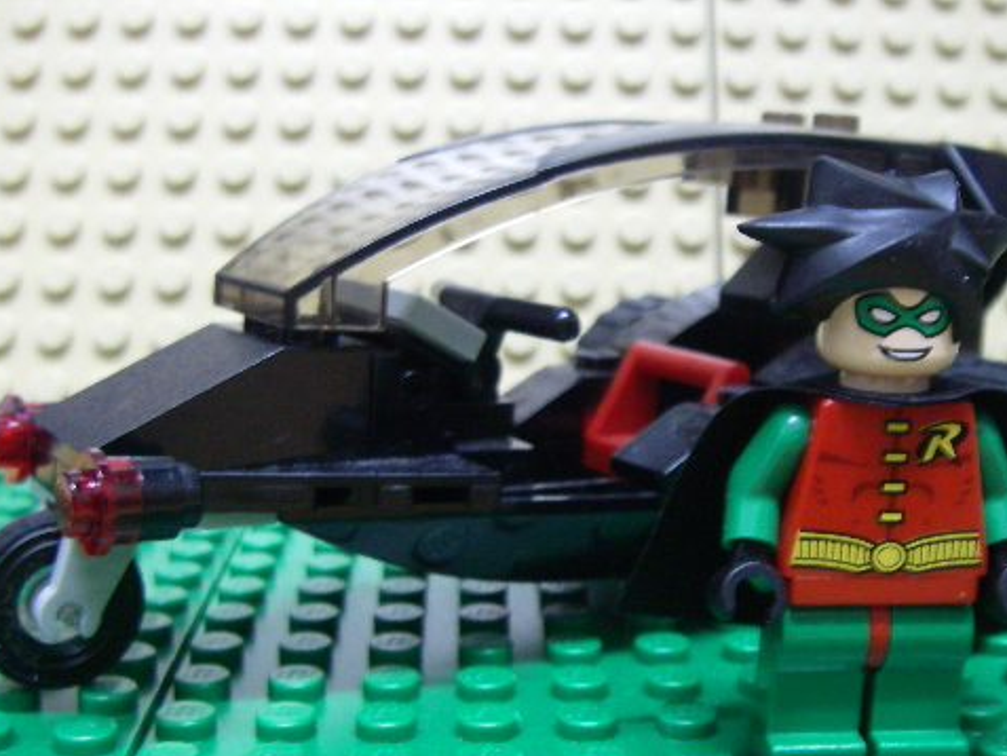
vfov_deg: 28.6
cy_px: 403
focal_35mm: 51
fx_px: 1484
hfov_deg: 37.4
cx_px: 581
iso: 250
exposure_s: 1/4
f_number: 3.3
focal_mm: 6.3
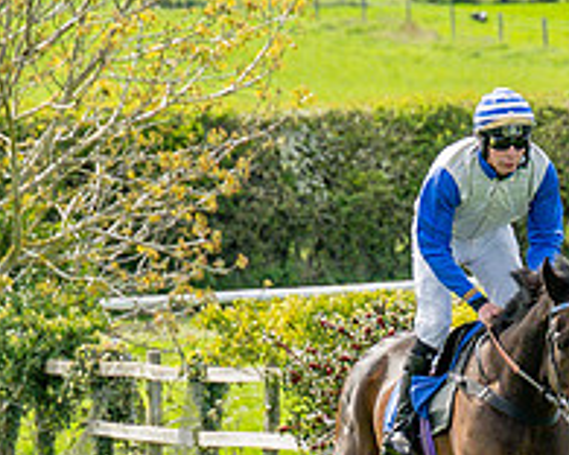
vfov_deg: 1.9
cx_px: 412
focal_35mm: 822
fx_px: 13843
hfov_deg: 2.4
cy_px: 450
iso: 200
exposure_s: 1/1600
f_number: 4
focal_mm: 120
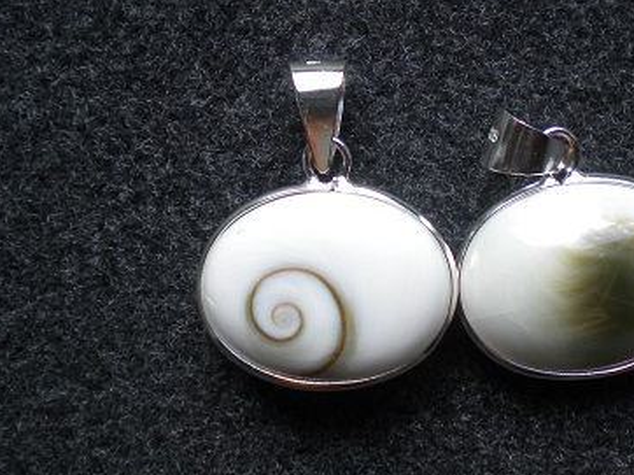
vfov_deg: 21.6
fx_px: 1245
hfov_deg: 28.4
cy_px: 238
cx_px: 422
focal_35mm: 68
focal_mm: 7.4
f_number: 3.5
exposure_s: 1/129
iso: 80
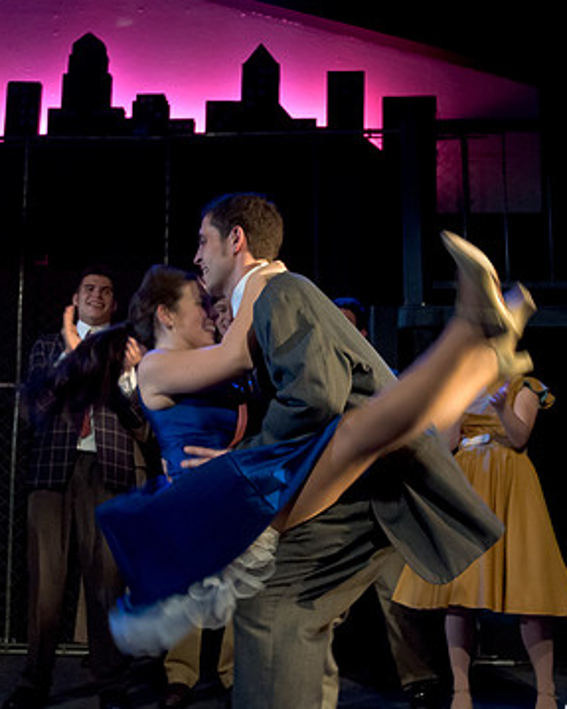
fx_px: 1049
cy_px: 335
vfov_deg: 37.3
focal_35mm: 50
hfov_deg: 30.2
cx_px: 279
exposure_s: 1/100
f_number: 2.8
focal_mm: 22
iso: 3200
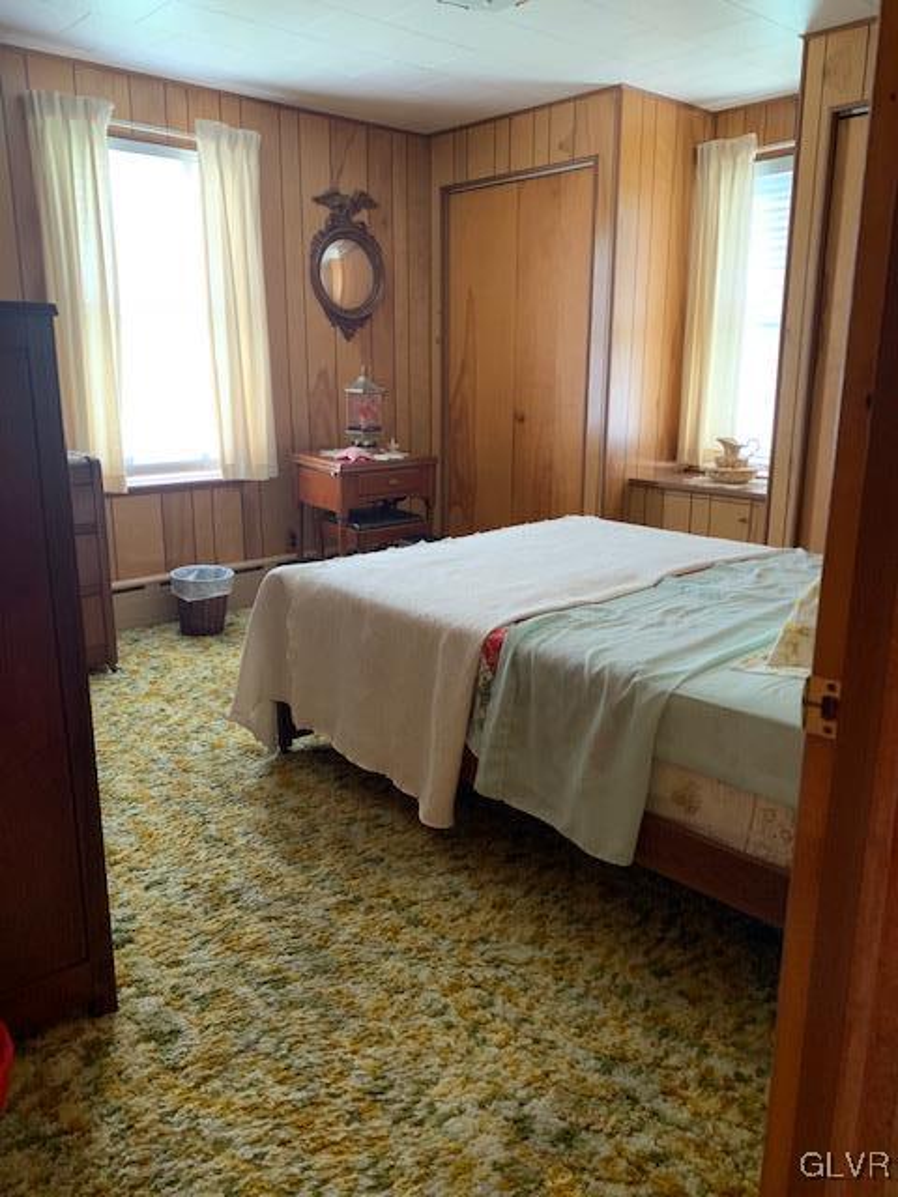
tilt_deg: -14.0
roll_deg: +0.1
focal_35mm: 26
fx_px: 899
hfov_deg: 53.1
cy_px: 598
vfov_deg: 67.3
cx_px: 449
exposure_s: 1/30
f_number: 1.8
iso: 400
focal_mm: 4.25
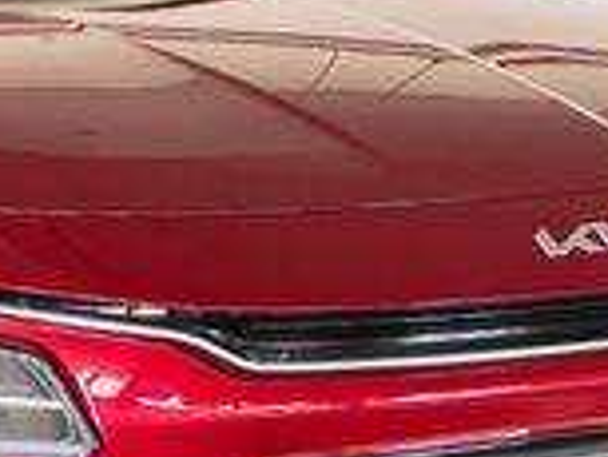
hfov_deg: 8.3
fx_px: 4166
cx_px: 131
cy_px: 521
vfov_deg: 6.2
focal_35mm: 237
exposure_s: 1/40
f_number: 2.8
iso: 800
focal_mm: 9
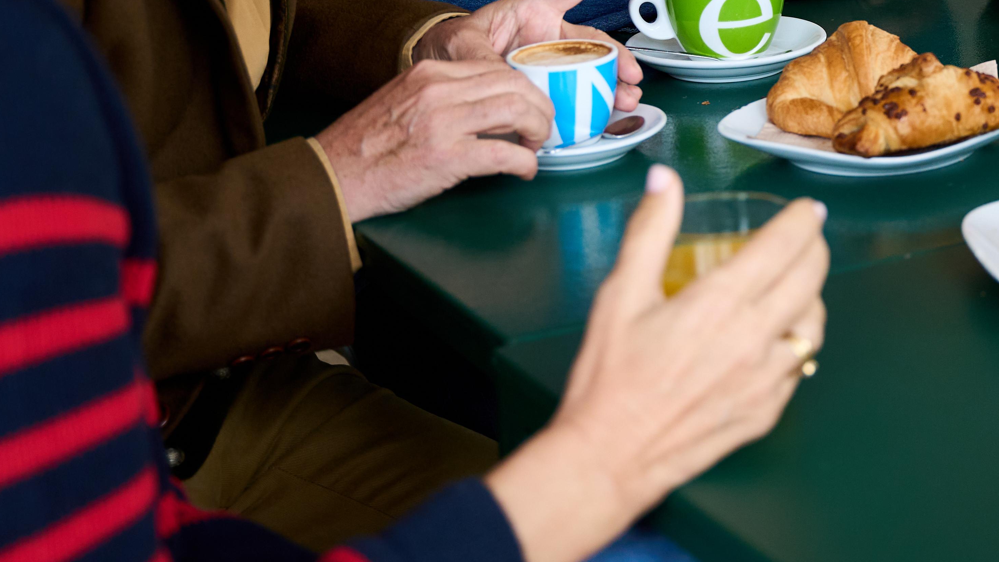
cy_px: -107
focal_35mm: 101
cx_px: 1035
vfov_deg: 11.7
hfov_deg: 20.3
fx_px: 2682
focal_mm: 41.1
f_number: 2.8
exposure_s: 1/640
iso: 400
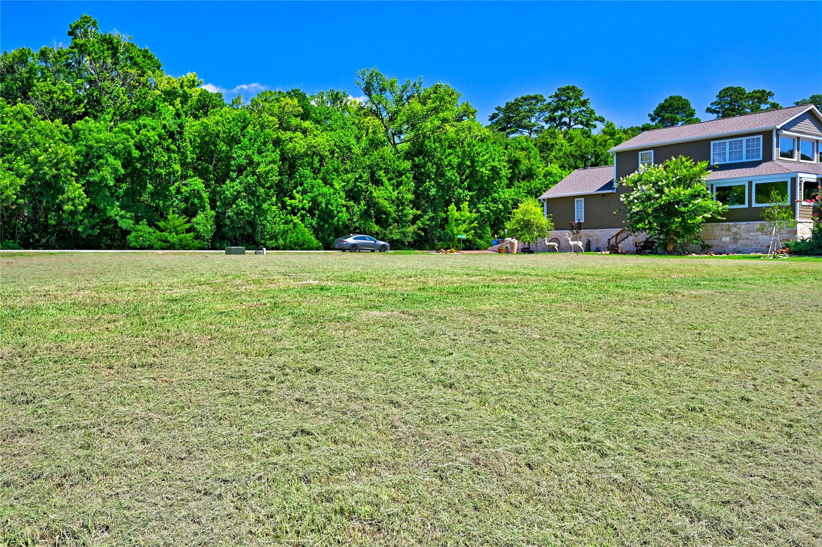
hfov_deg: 62.0
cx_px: 411
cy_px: 274
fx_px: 684
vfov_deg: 43.5
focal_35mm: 30
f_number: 8
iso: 400
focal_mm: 30
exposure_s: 1/500
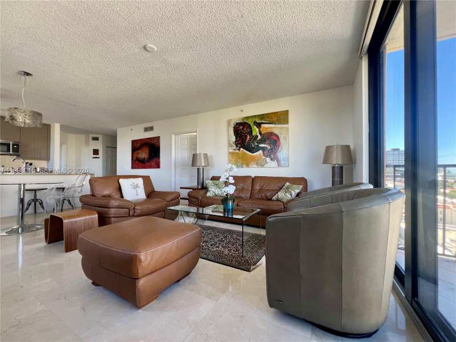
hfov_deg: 106.2
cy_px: 171
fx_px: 171
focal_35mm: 13
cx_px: 228
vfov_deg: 89.9
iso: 125
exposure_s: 1/99
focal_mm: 1.57
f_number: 1.8
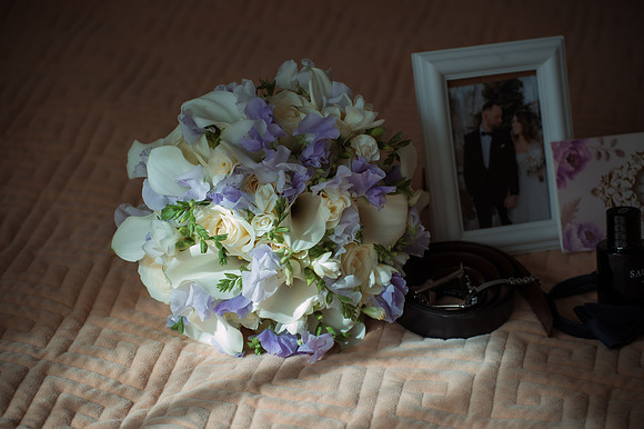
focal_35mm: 102
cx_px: 322
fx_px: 1824
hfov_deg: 20.0
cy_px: 214
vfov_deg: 13.4
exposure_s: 1/160
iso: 200
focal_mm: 102
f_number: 4.2
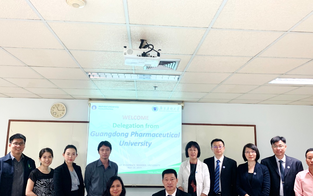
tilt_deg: +9.9
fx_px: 264
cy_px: 102
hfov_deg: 61.2
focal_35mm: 31
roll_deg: -1.0
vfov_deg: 40.6
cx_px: 160
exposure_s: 1/50
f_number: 1.8
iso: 100
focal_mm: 4.25
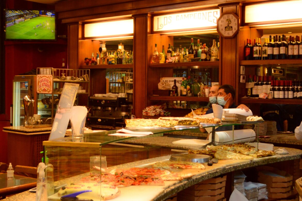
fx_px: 327
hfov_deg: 49.6
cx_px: 151
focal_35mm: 39
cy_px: 100
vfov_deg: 34.2
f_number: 4.5
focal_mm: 26
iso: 800
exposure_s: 1/50
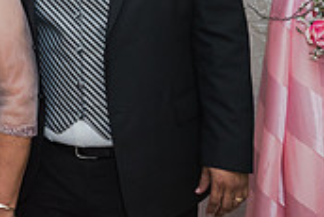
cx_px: -60
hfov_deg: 23.1
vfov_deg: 16.1
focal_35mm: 81
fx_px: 730
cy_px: -61
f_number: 3.5
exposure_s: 1/100
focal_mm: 24
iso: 1600
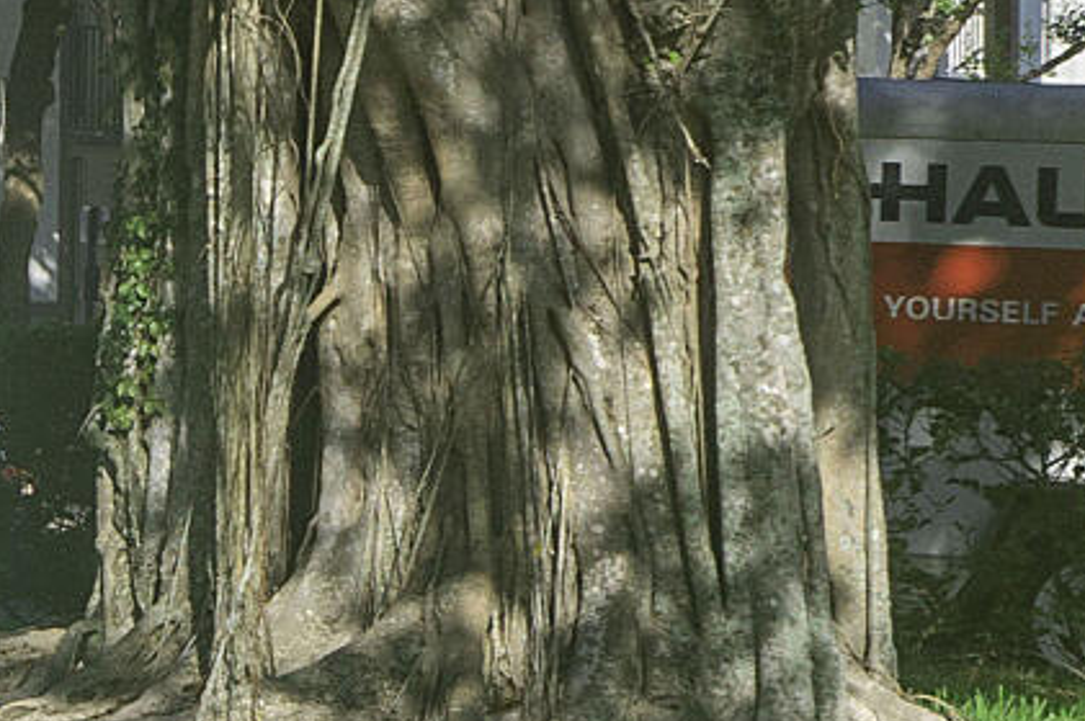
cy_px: 139
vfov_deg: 6.4
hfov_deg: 9.0
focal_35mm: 214
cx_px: -1196
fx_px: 6445
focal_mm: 20
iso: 100
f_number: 10
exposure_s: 1/160
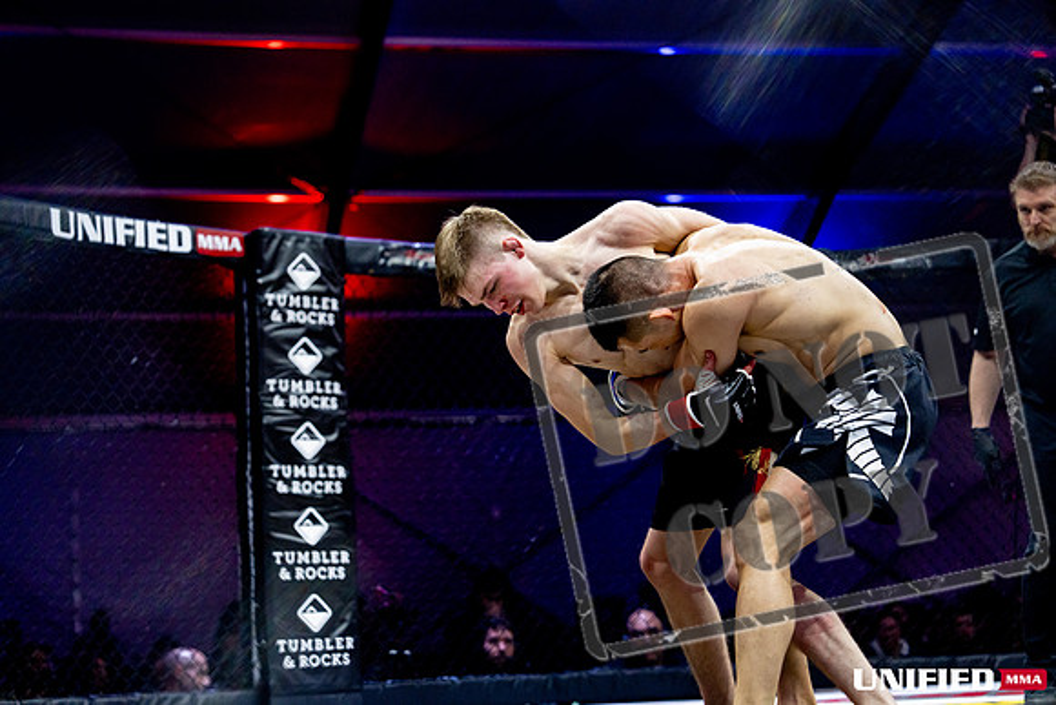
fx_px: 2054
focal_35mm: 70
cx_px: 528
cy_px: 352
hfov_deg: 28.8
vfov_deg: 19.5
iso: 3200
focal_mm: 70
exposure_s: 1/1250
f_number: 2.8
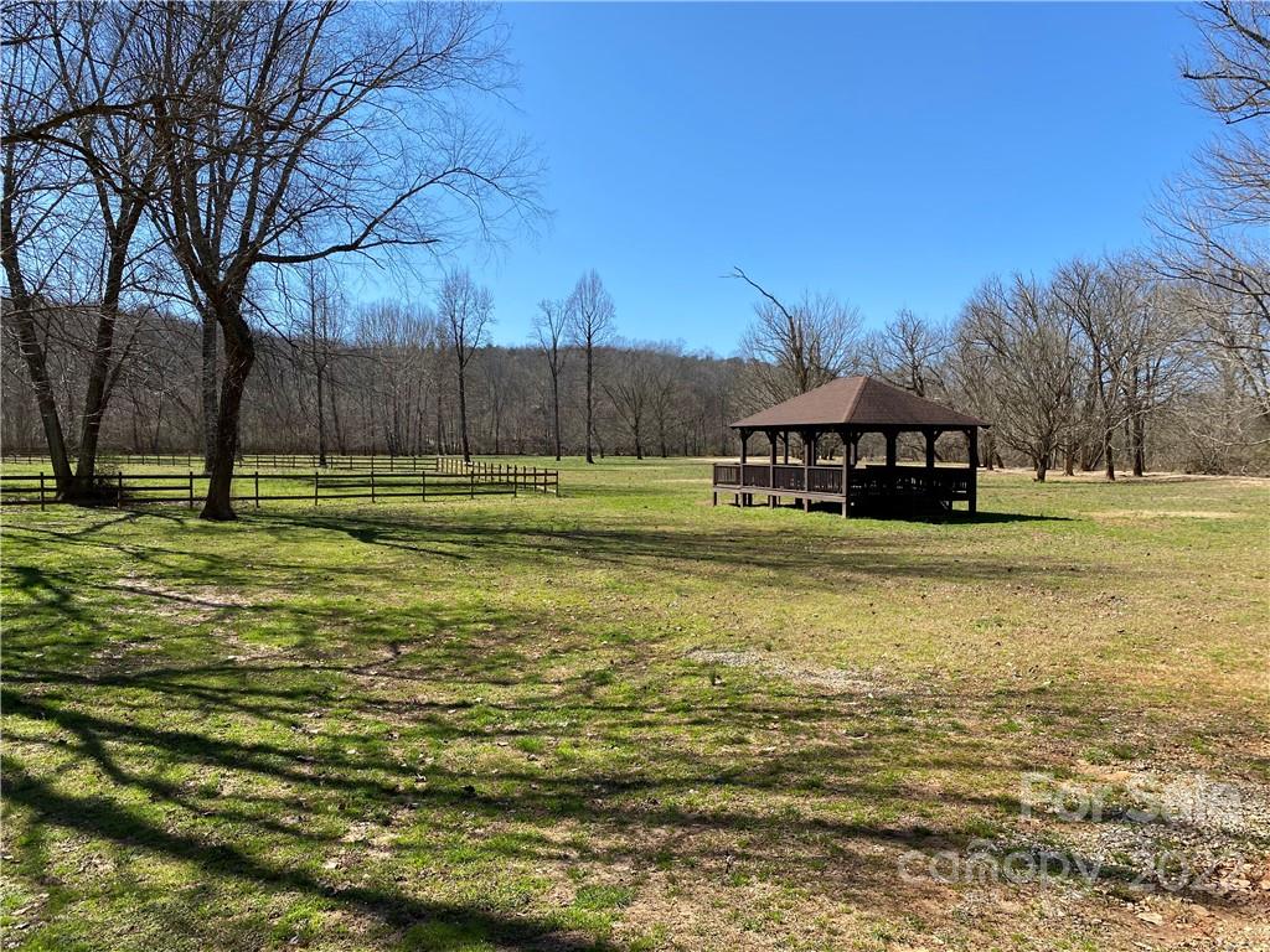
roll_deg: -0.7
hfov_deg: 67.3
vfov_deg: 53.1
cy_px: 476
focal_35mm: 26
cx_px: 635
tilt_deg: -0.7
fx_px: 954
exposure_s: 1/1866
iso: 32
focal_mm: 4.25
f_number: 1.8
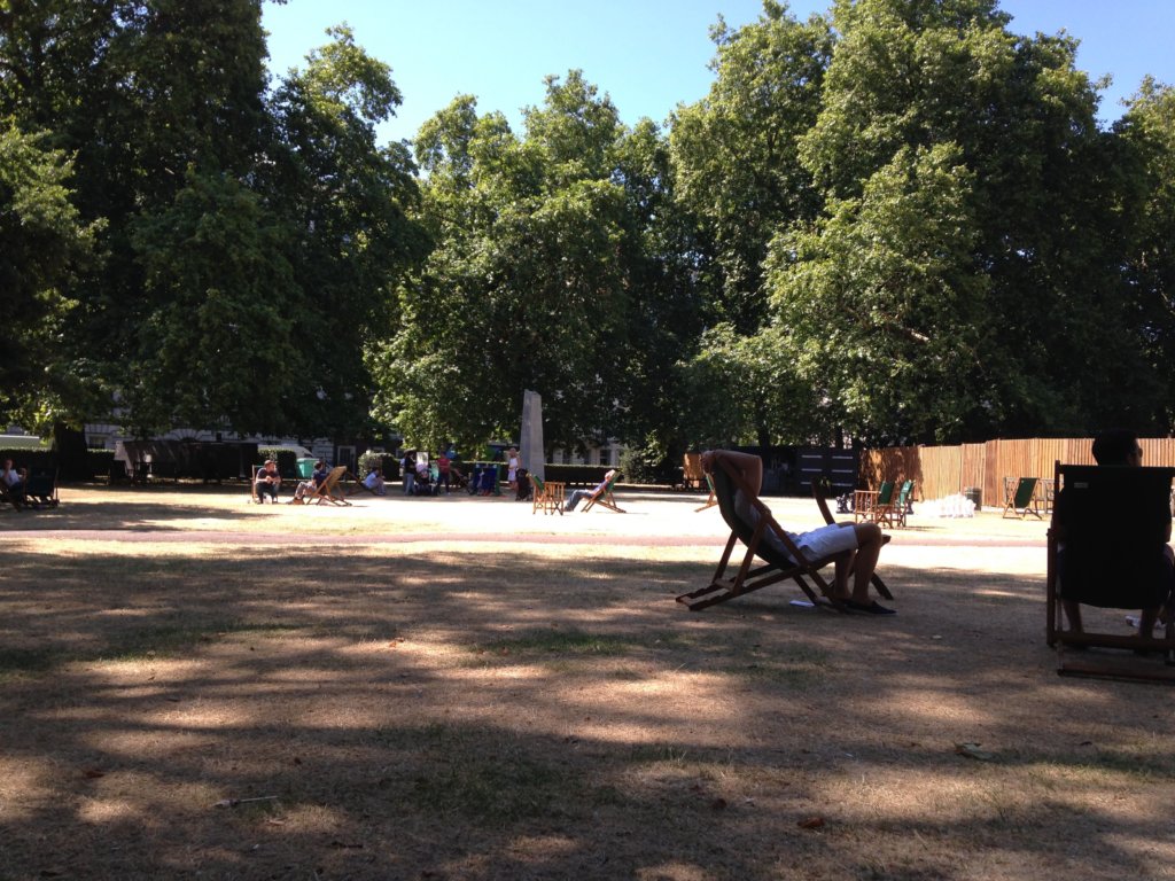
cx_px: 588
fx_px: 1120
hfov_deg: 55.4
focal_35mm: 33
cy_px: 440
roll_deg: -0.1
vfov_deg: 42.9
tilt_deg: +1.6
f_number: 2.4
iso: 50
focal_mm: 4.12
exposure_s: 1/497
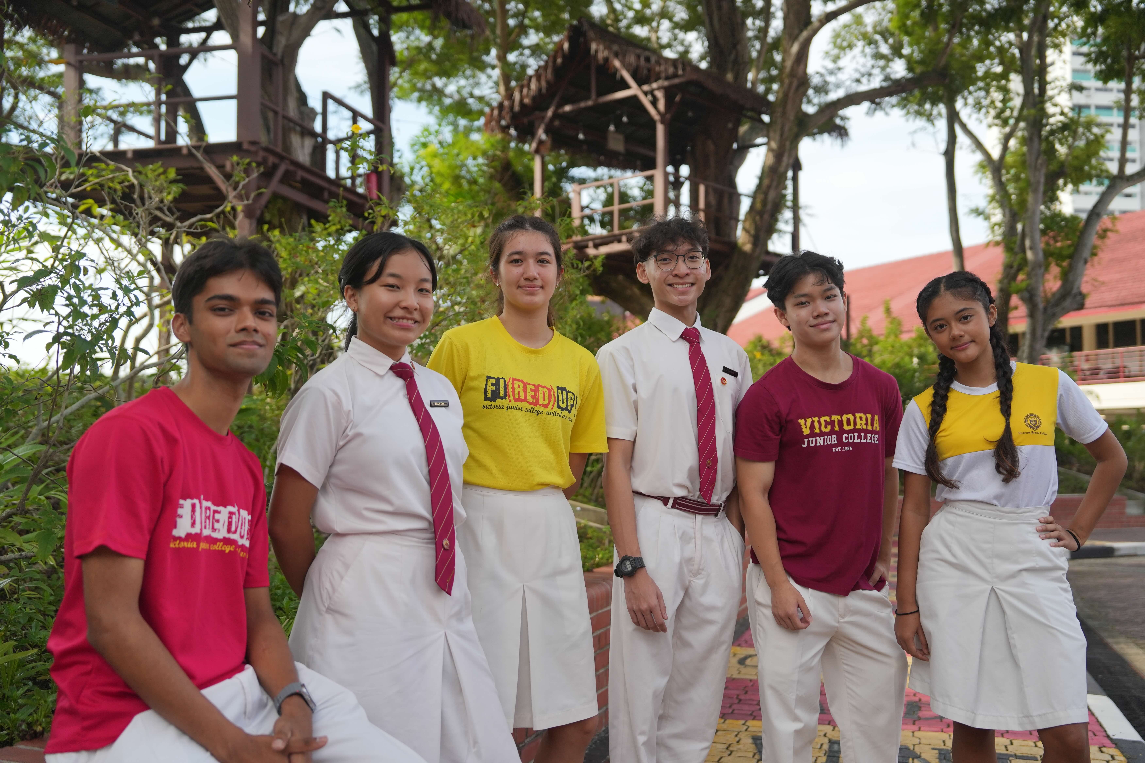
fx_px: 1209
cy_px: 382
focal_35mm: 38
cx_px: 572
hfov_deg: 50.7
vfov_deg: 35.1
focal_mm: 38
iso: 500
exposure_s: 1/4000
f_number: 2.8
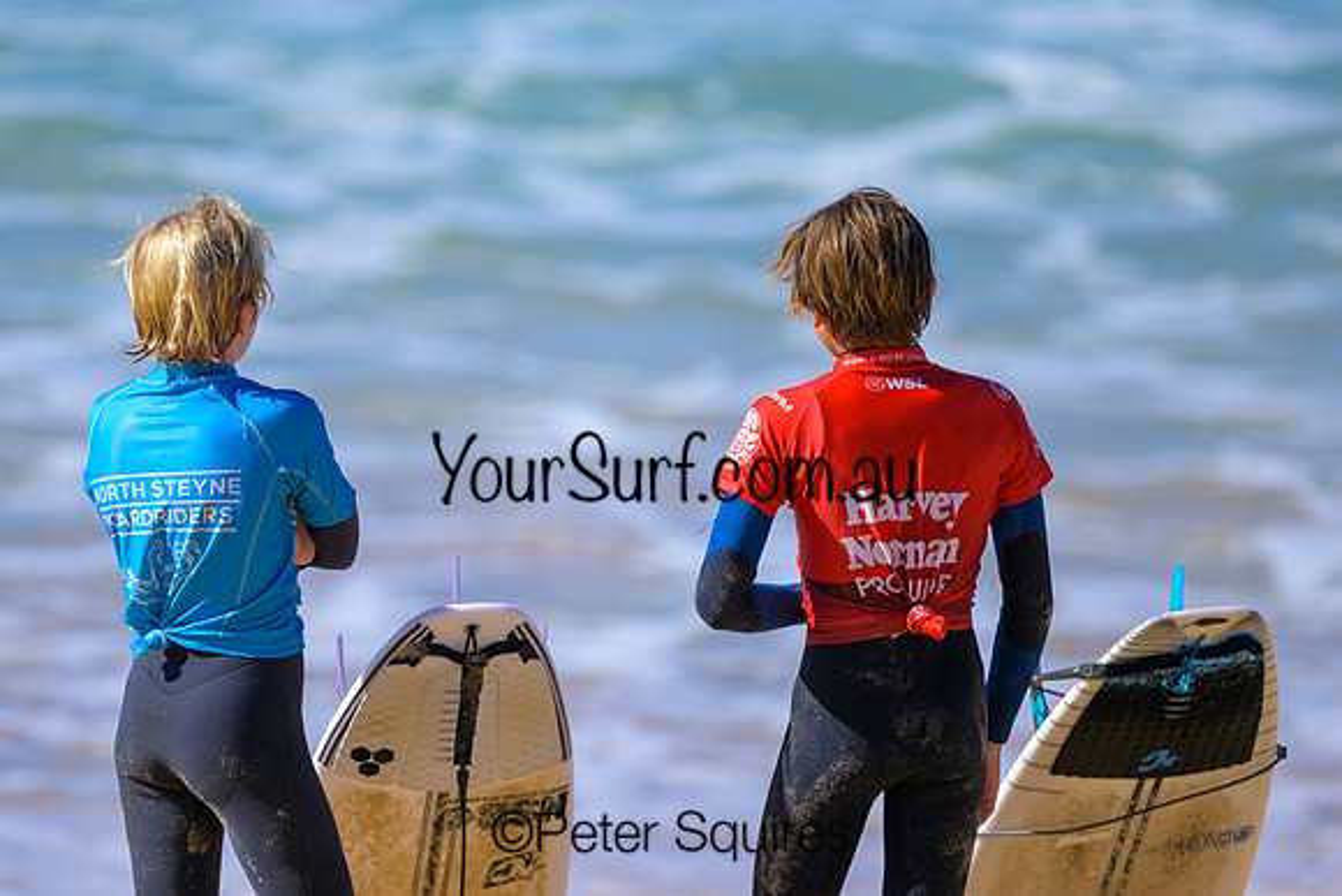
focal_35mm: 800
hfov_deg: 2.6
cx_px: 671
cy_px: 448
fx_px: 29828
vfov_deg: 1.7
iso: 400
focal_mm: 800
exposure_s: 1/2000
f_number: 6.3
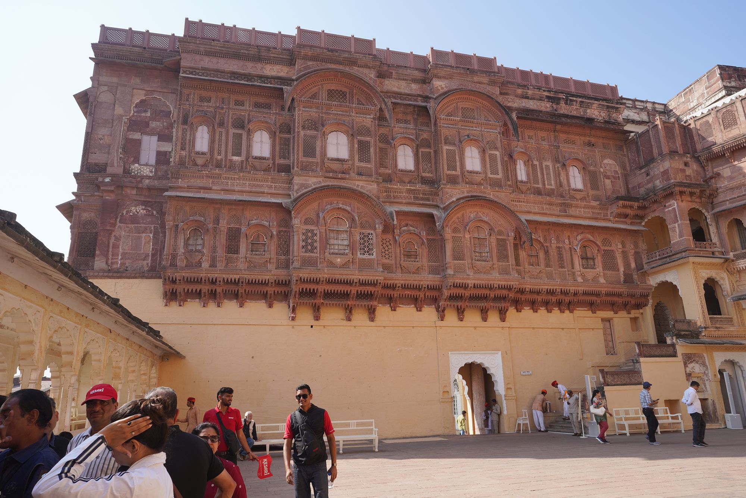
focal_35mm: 24
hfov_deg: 73.7
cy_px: 249
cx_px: 373
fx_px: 497
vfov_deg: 53.1
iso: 100
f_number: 10
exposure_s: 1/100
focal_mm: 24
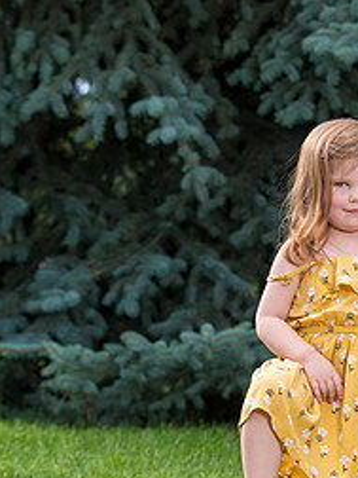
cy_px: 303
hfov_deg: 7.8
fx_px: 2592
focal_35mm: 188
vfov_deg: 10.5
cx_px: 456
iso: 250
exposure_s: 1/200
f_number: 5
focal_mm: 85
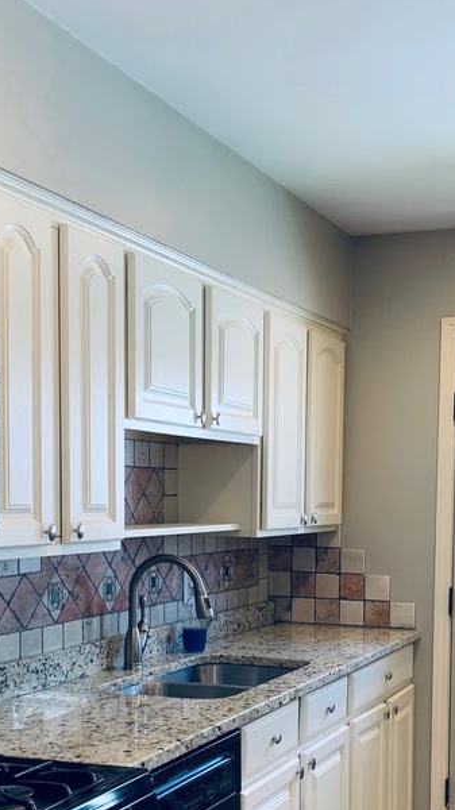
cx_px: 281
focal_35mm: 51
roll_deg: -0.6
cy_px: 572
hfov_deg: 23.4
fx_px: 1095
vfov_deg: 39.8
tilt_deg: -3.5
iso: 80
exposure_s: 1/60
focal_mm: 4.25
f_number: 1.8
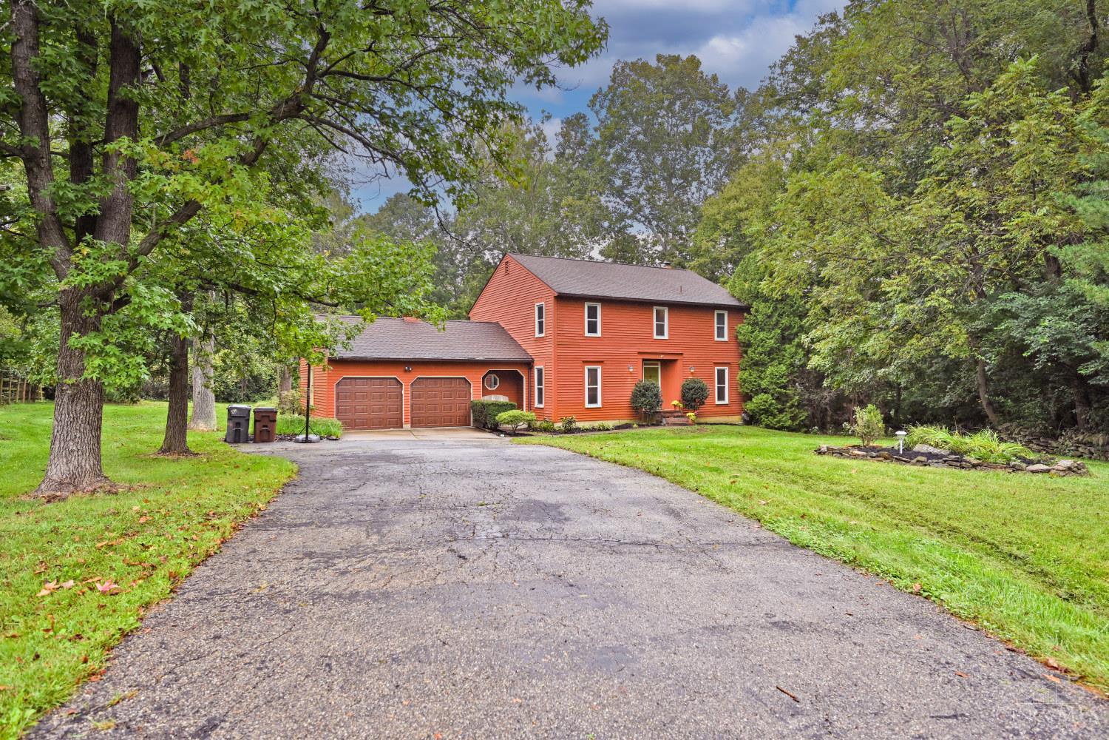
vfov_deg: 59.5
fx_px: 647
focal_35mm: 21
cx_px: 554
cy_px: 370
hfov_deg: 81.2
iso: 220
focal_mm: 21
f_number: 4
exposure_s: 1/250
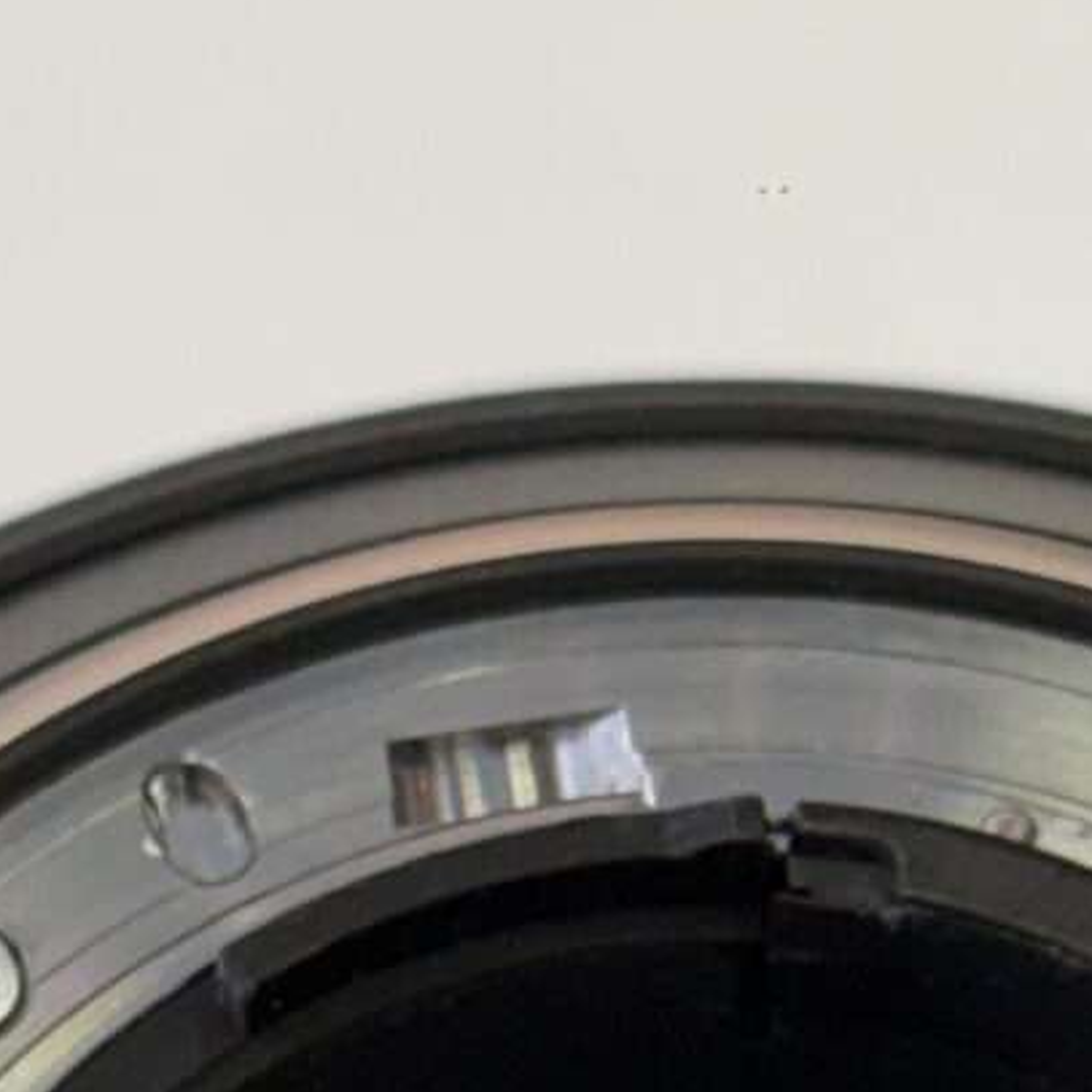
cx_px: 675
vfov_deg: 6.0
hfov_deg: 6.0
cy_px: 1614
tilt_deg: -73.7
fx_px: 10350
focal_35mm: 290
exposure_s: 1/100
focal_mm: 5.96
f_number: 1.6
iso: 40
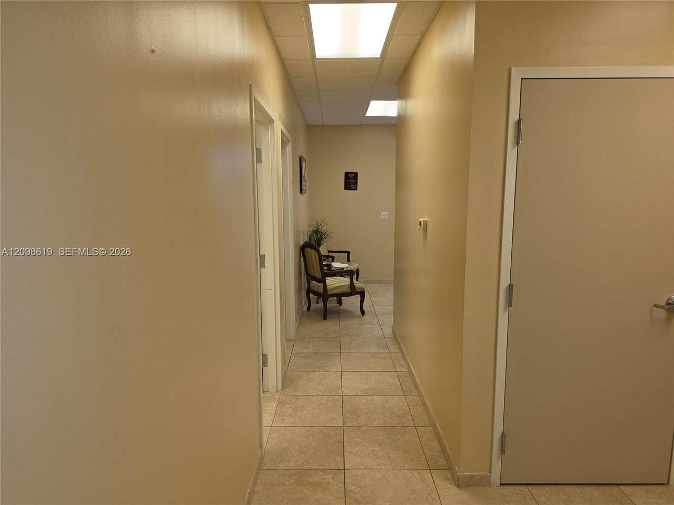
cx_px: 337
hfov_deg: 73.9
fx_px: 448
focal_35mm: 23
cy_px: 252
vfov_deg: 58.9
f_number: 1.4
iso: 25
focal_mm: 6.5
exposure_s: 1/60
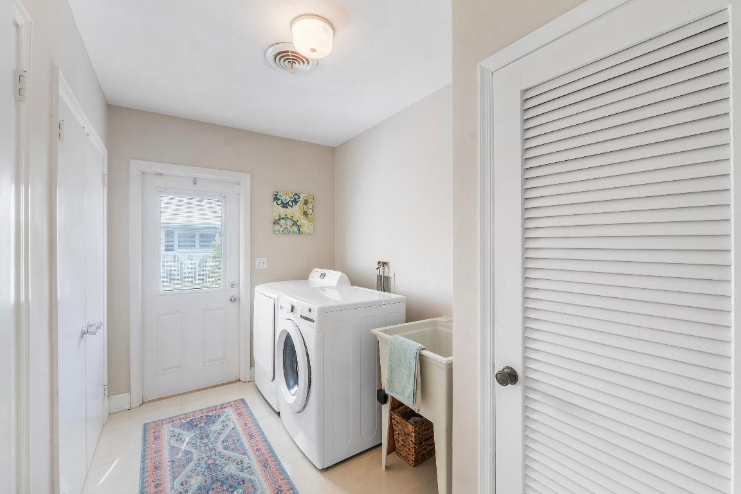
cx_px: 370
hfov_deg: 100.4
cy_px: 247
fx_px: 309
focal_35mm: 15
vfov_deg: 77.3
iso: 160
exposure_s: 1/4
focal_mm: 10
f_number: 11
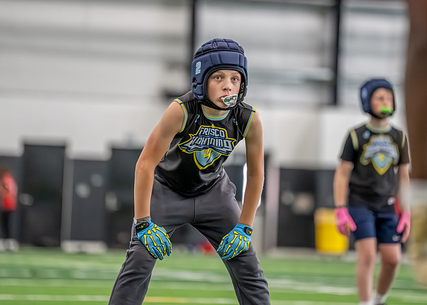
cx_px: 213
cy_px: 126
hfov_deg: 9.7
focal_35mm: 207
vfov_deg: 7.0
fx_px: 2506
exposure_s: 1/1000
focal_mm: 165
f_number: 2.8
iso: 6400
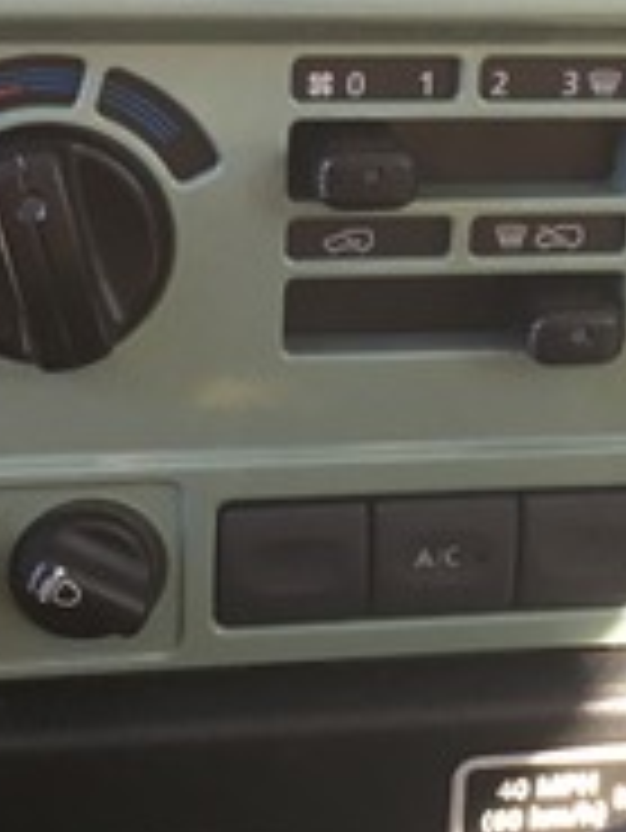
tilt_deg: -18.0
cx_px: 437
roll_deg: -4.0
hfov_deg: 15.7
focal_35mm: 94
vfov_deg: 20.8
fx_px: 2264
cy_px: 328
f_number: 2.2
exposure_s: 1/33
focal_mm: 4.15
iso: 32
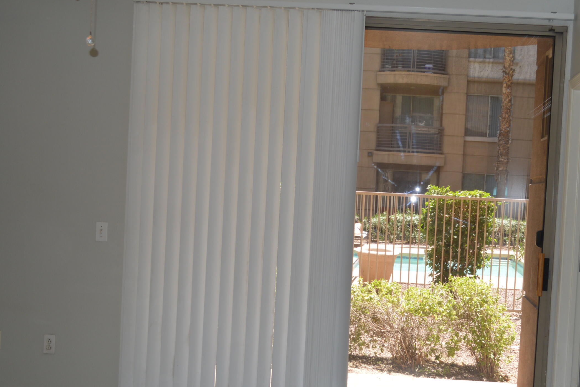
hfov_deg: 44.7
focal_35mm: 43
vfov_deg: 31.2
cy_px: 215
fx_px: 693
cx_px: 393
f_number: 4
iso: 200
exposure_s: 1/125
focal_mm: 20
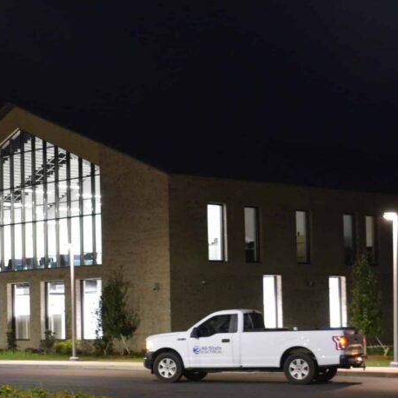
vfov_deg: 19.0
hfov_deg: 19.0
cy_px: 254
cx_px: 130
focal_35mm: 91
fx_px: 1184
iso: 1600
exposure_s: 1/6
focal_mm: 32
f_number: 4.2
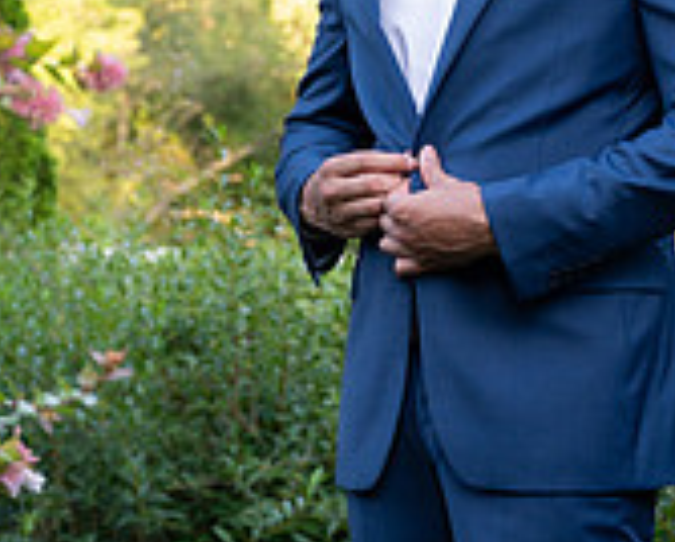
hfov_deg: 11.3
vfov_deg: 9.2
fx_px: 3340
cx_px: -119
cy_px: 80
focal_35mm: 167
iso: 640
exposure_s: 1/250
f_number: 4
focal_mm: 47
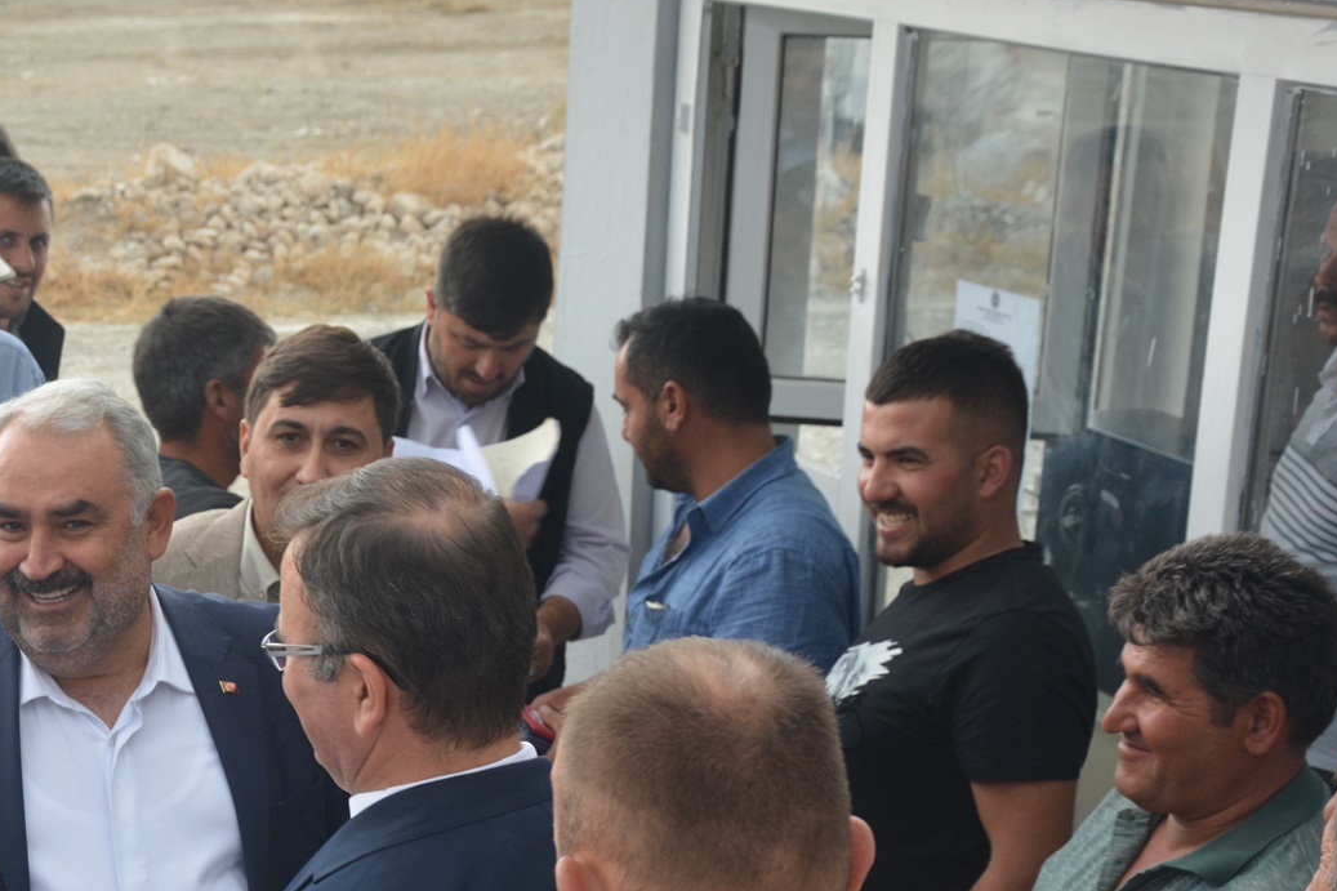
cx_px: 186
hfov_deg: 24.5
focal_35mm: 81
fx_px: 3008
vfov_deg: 16.7
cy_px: 720
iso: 400
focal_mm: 28
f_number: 5
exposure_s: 1/100
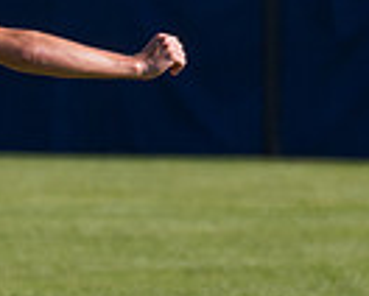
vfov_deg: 1.0
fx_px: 16187
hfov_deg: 1.3
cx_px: -173
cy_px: 223
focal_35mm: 1480
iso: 320
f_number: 5.6
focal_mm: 240
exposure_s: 1/2000
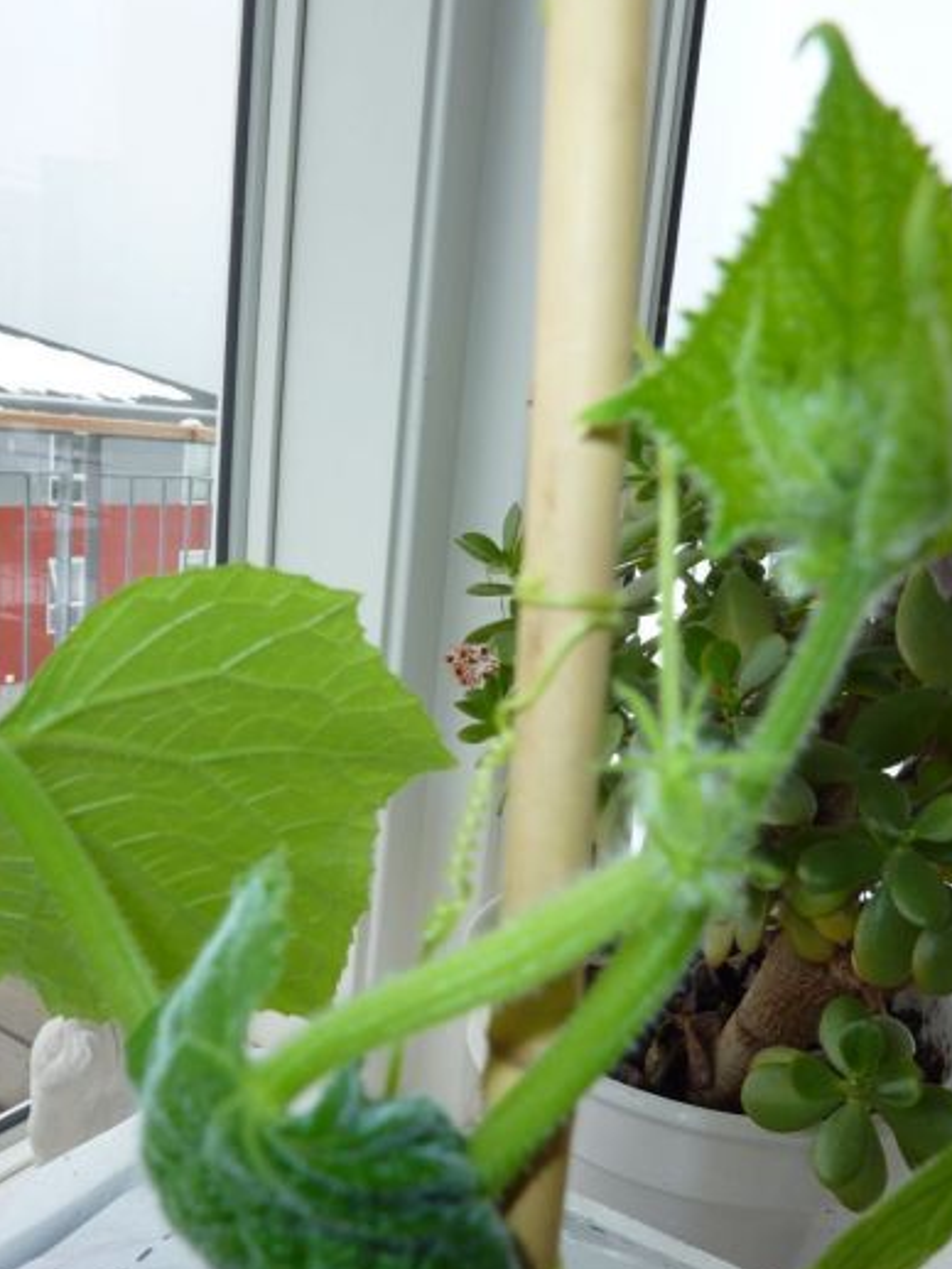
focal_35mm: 29
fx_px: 1063
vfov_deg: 61.6
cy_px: 685
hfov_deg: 48.2
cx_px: 469
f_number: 4
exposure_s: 1/250
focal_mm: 4.1
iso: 100
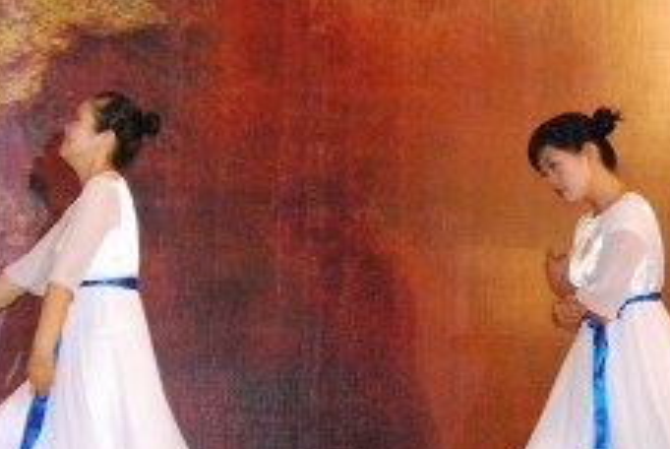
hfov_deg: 14.9
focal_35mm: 136
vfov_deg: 10.1
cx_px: 103
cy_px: 272
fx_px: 2534
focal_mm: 46
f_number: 5
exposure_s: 1/200
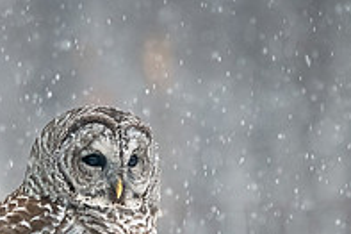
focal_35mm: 1108
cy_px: 332
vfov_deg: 1.2
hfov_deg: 1.9
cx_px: -111
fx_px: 10794
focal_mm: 200
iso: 1000
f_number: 4
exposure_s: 1/320
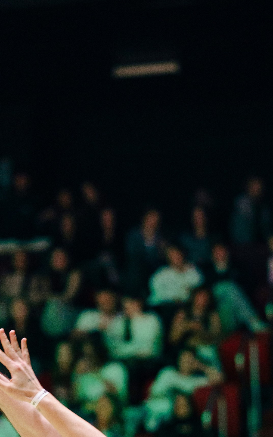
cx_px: 172
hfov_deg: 6.3
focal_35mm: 207
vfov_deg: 10.1
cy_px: 366
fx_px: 2465
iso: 2500
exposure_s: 1/800
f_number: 2
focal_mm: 85
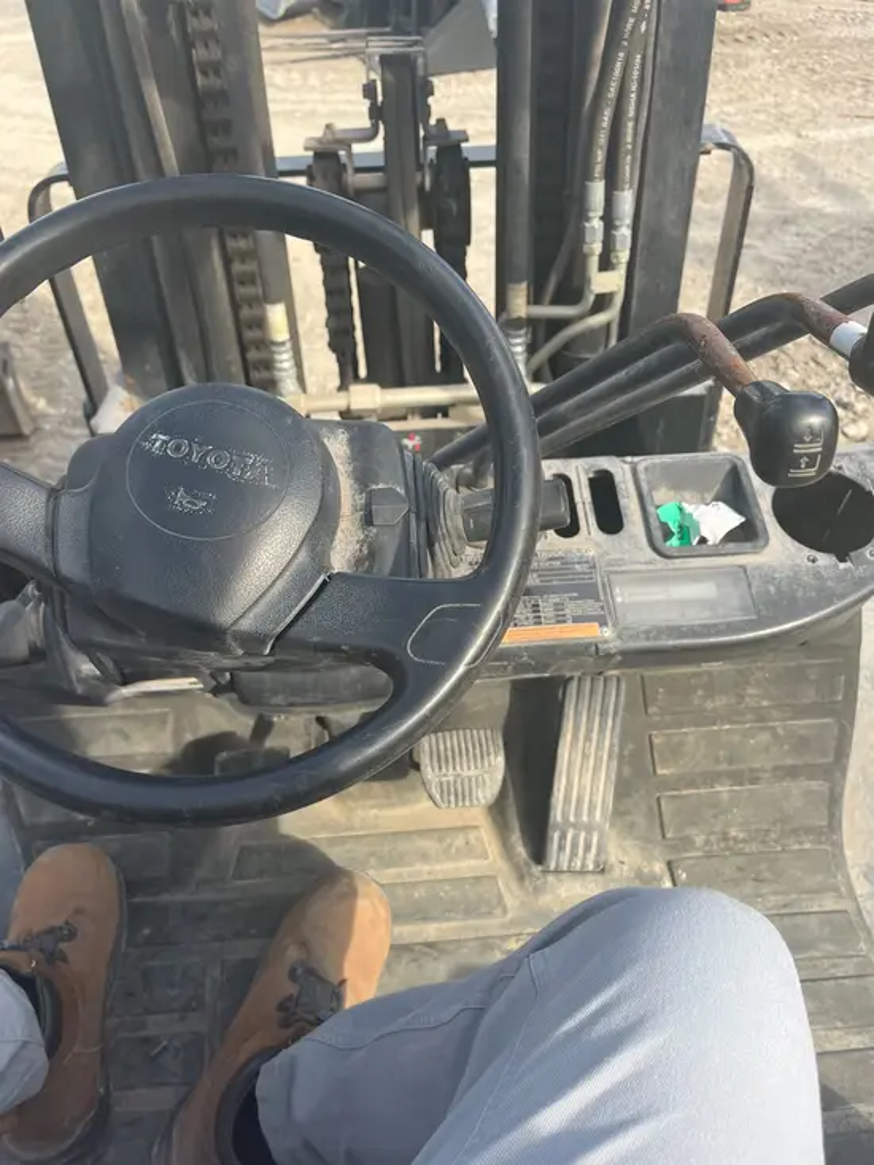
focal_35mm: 26
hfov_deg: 53.1
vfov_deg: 67.3
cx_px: 437
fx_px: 875
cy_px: 582
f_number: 1.6
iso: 50
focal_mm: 5.1
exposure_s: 1/592
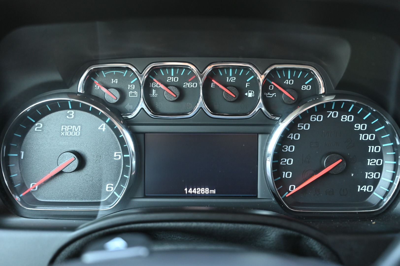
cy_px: 133
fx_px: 488
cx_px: 200
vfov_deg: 30.5
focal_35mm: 44
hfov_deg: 44.5
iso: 3200
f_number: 4
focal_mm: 44
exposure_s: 1/125
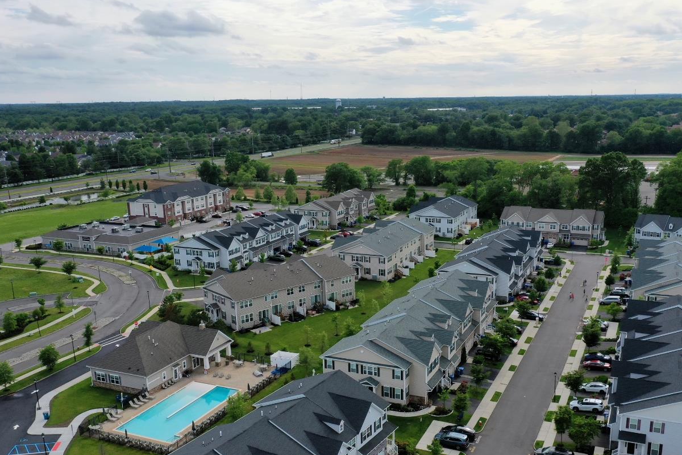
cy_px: 283
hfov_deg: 54.3
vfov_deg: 37.6
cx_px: 376
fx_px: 663
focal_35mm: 35
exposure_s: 1/640
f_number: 6.3
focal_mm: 10.26
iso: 100
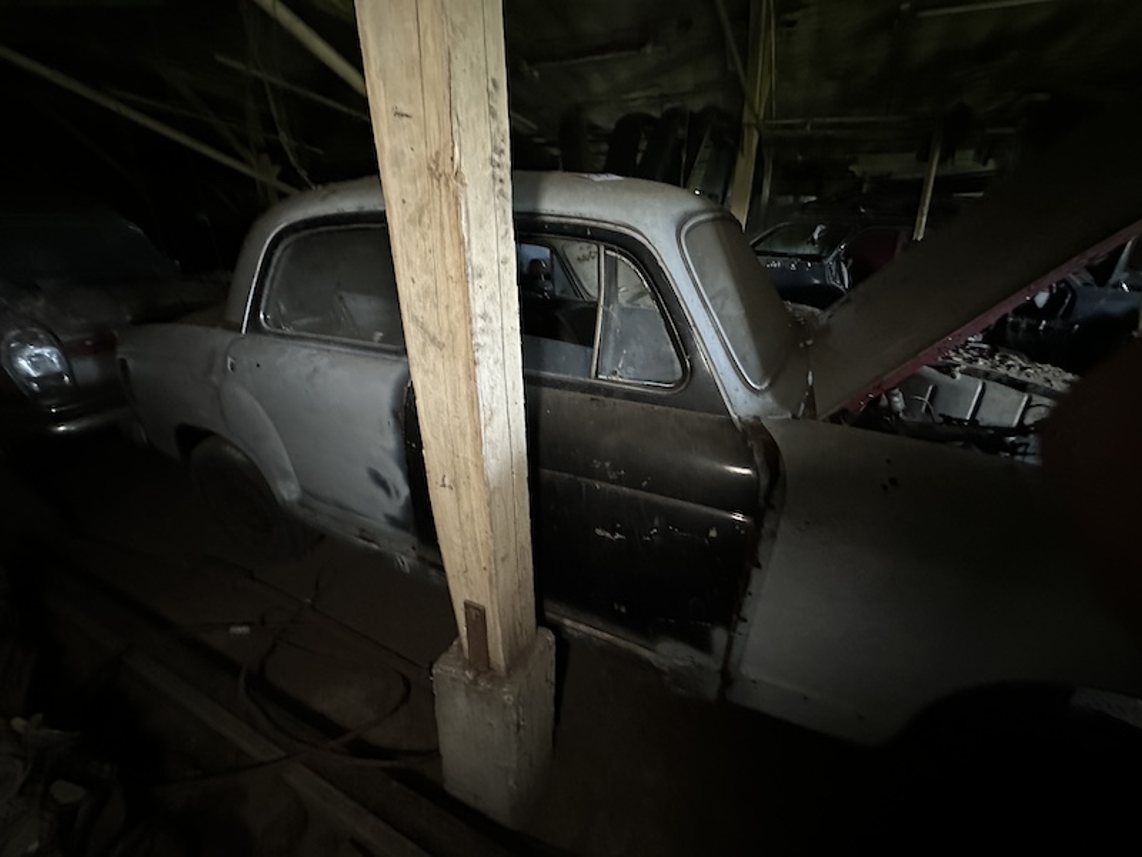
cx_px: 571
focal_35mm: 14
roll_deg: +0.3
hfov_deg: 102.1
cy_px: 428
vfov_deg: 85.7
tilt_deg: -22.6
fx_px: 462
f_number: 2.2
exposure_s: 1/41
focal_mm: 2.22
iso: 1250
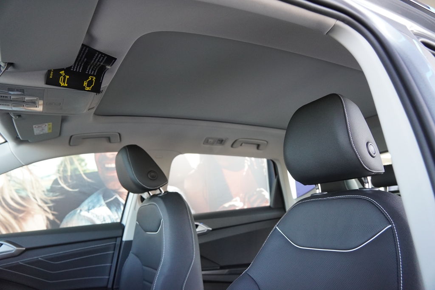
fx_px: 308
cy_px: 145
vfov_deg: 50.4
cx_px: 218
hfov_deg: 70.4
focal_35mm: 26
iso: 1600
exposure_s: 1/160
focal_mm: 17
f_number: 3.2
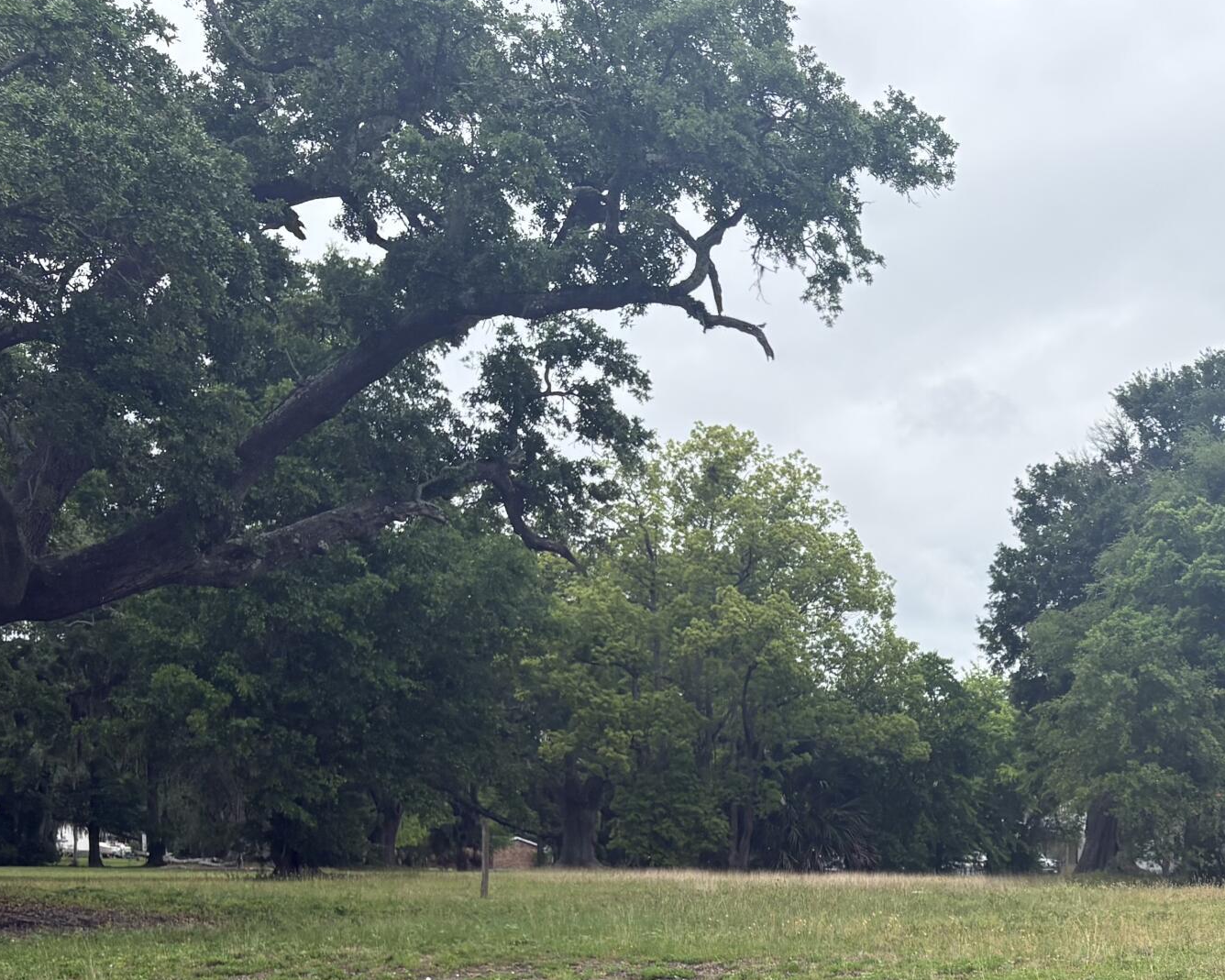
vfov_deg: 25.3
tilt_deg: -1.2
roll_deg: -1.3
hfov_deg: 30.1
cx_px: 1297
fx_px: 2067
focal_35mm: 57
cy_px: 1003
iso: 50
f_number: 1.6
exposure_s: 1/2012
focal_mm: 5.96
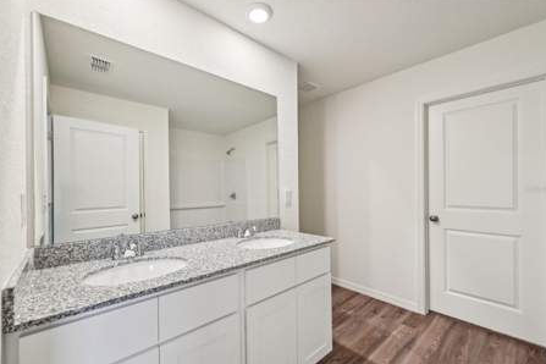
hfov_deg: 100.4
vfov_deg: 77.3
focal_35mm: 15
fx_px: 227
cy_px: 188
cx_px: 265
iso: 400
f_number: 8
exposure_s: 1/15
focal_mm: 14
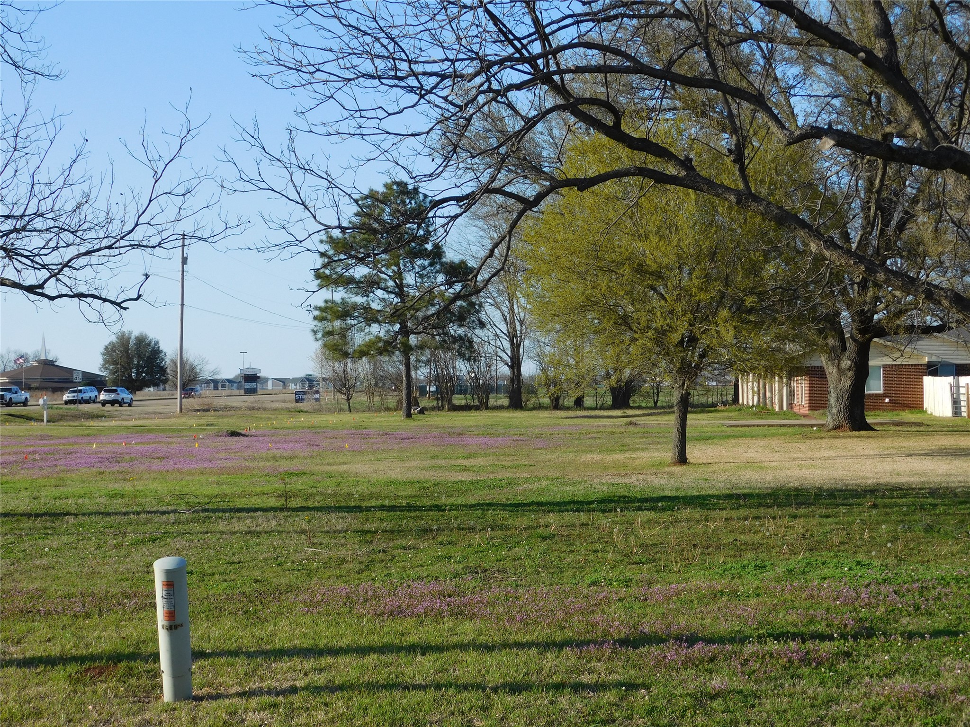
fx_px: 1653
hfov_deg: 32.7
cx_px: 485
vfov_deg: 24.8
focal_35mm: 59
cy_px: 364
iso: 125
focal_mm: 10.4
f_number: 4
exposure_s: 1/800
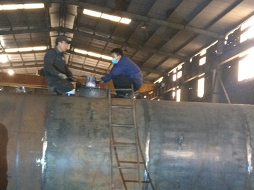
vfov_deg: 24.2
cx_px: 98
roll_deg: -3.1
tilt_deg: +1.2
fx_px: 440
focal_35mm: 60
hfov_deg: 32.1
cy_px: 140
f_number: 2.2
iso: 250
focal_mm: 4.15
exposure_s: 1/17
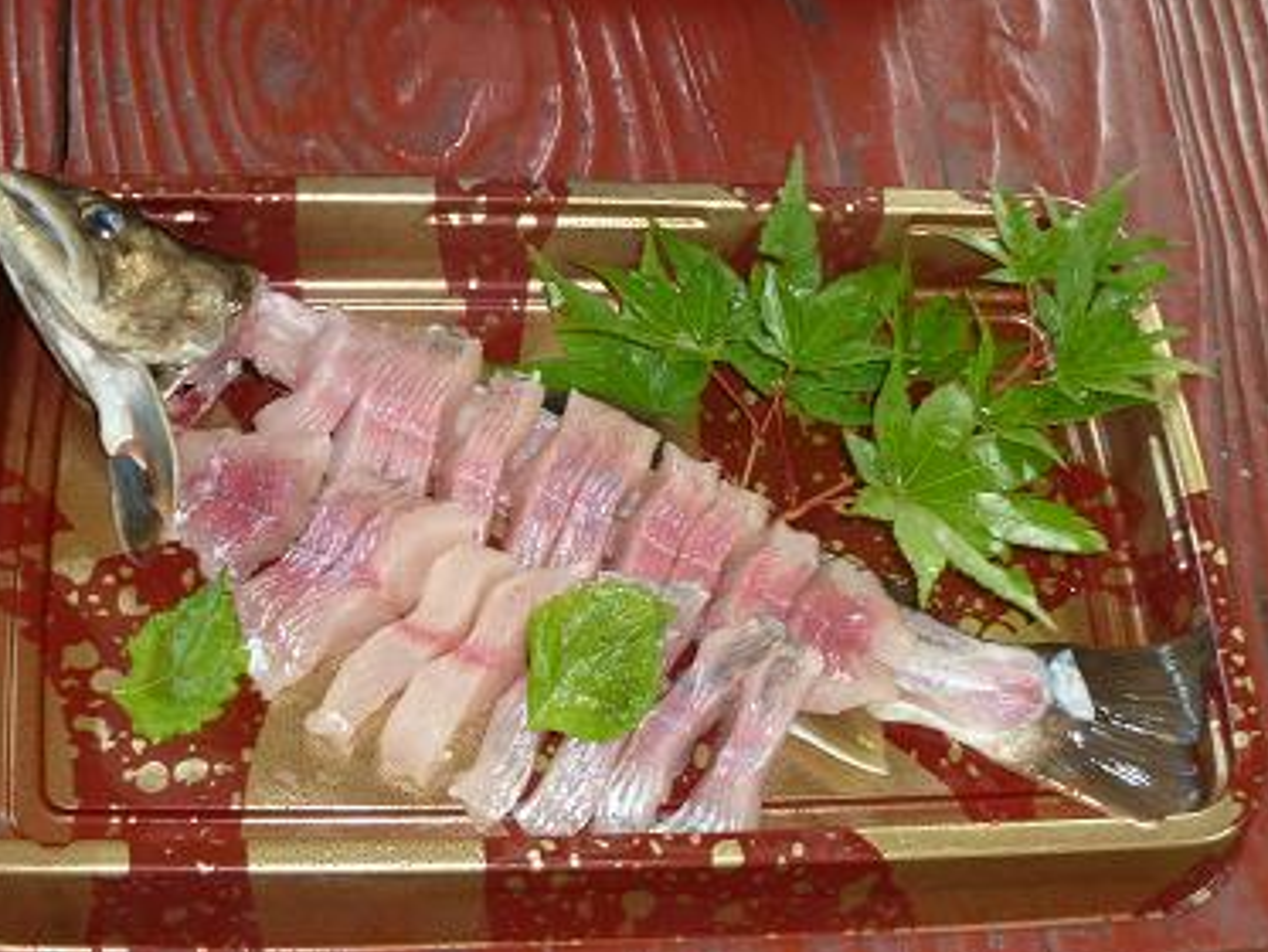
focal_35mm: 59
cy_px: 479
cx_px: 595
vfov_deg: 24.8
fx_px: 2162
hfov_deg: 32.7
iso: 200
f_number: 3.9
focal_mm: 9.1
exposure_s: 1/30
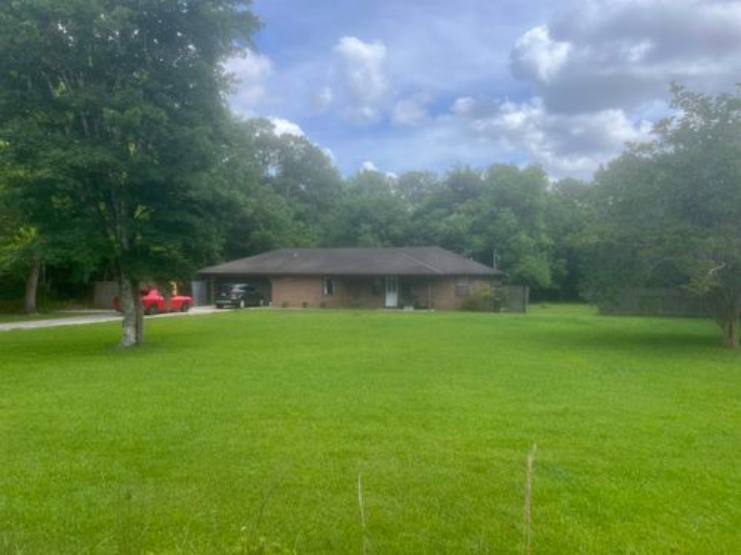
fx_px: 557
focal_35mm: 26
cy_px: 278
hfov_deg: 67.3
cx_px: 370
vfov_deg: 53.1
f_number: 1.5
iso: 50
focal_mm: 5.7
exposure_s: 1/2632
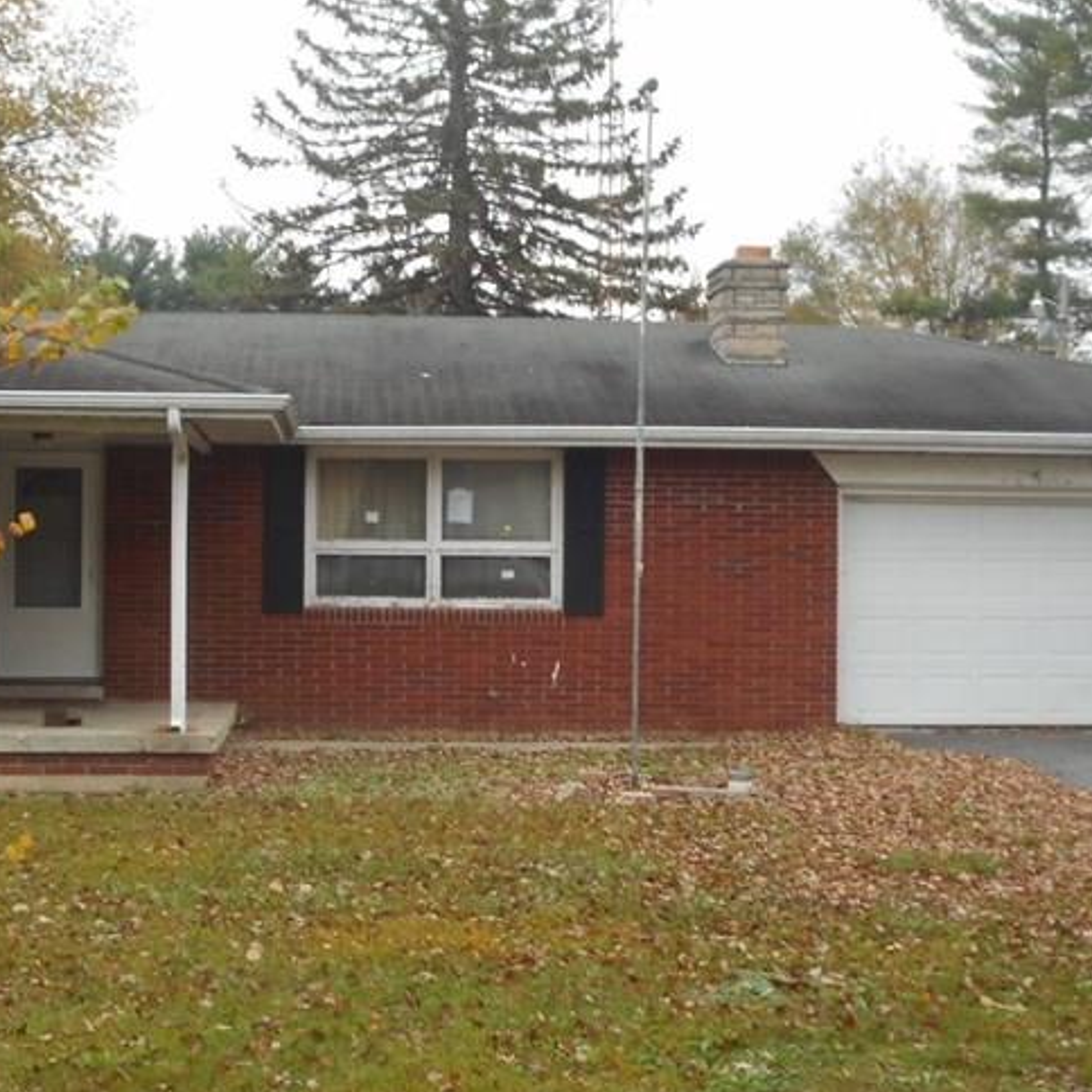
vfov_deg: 23.7
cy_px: 560
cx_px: 406
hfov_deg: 23.6
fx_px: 2605
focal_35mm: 73
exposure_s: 1/40
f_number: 4.5
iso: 80
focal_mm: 6.9
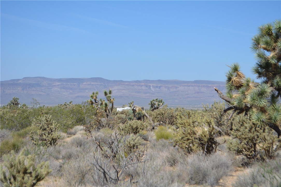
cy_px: 94
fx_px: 644
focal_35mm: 82
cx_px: 140
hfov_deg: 24.6
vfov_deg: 16.6
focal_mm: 55
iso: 400
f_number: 7.1
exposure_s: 1/2000
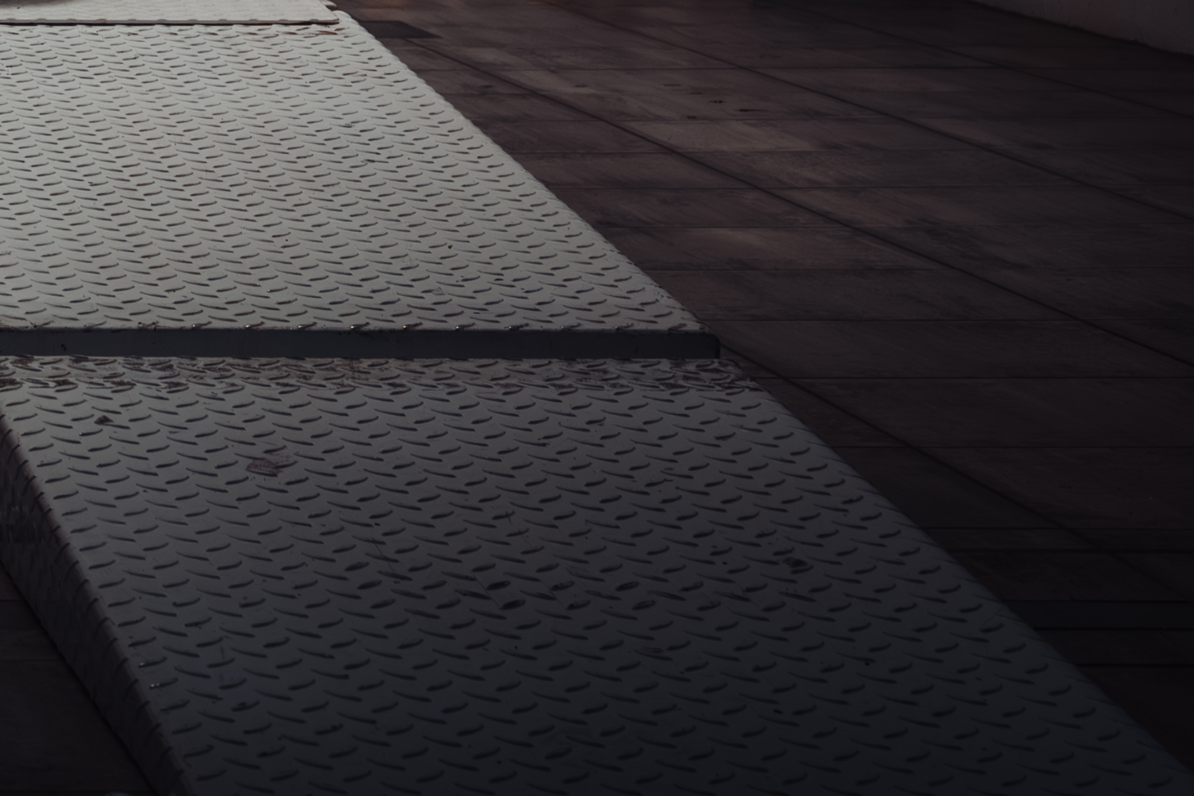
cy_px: -405
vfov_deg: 8.6
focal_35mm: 156
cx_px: -580
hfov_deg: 12.5
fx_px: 5174
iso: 400
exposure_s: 1/15
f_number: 7.1
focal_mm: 37
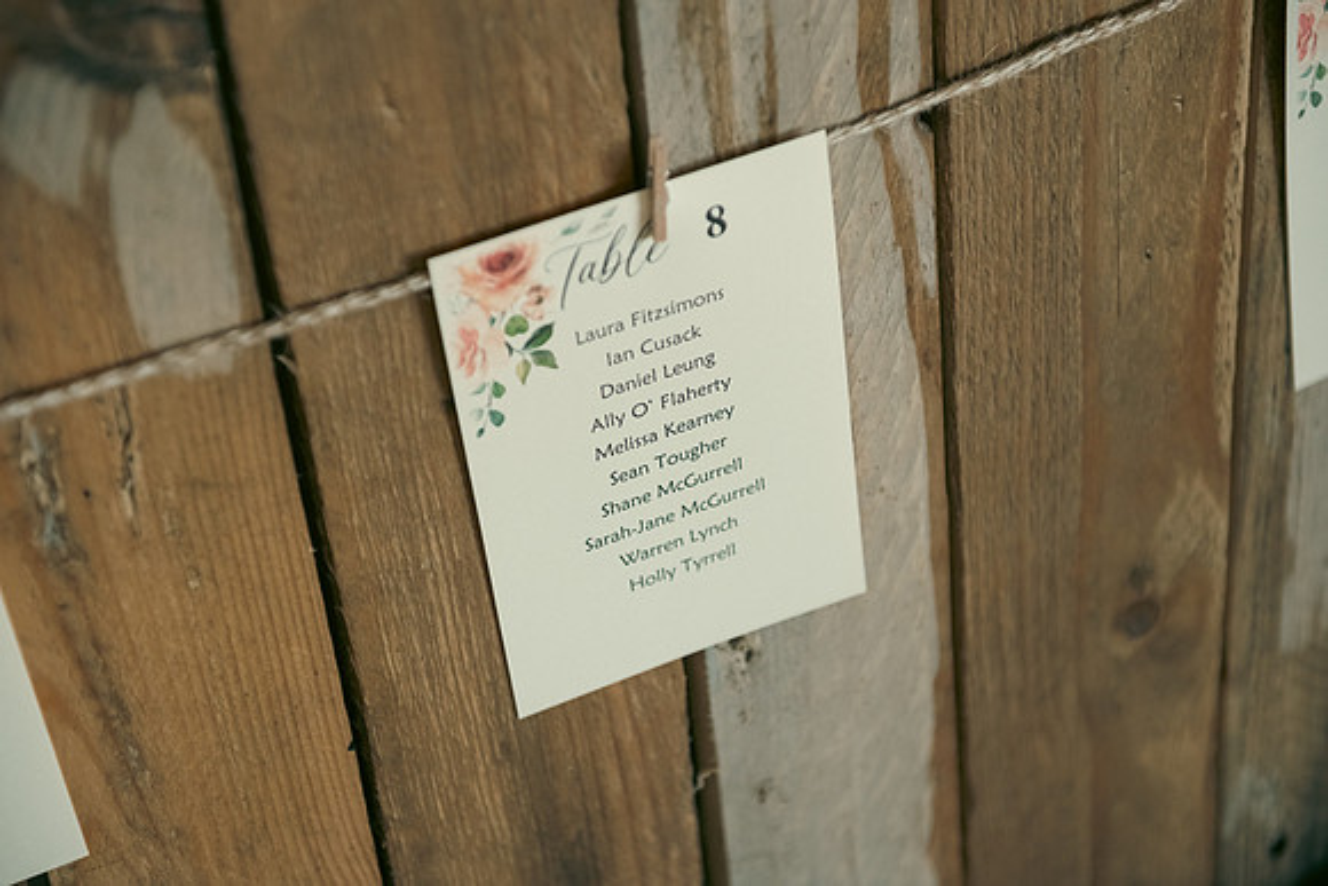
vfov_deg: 19.5
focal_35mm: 70
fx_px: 2583
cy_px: 443
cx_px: 664
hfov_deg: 28.8
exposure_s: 1/1000
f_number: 3.5
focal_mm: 70
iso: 640
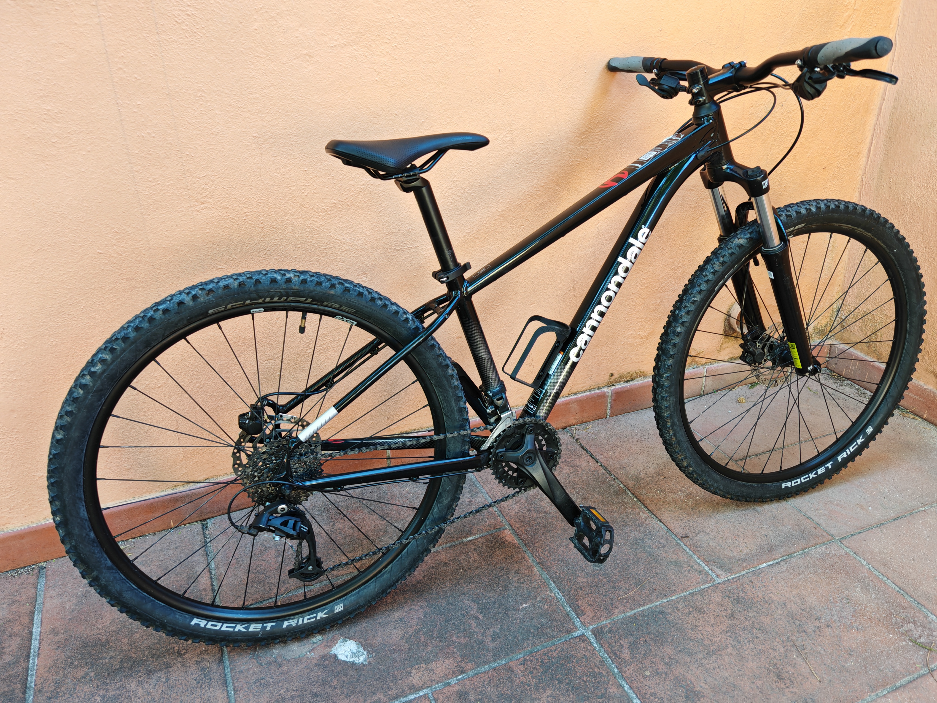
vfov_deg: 51.4
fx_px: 731
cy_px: 352
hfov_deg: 65.3
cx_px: 468
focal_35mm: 27
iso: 200
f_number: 1.9
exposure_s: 1/100
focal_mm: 6.67
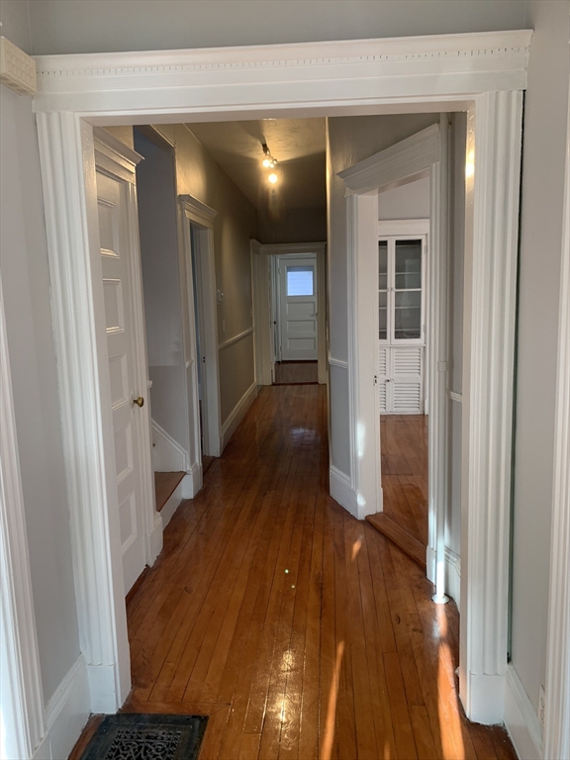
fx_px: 571
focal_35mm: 26
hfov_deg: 53.1
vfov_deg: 67.3
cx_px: 285
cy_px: 380
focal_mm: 4.25
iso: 80
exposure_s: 1/121
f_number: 1.8
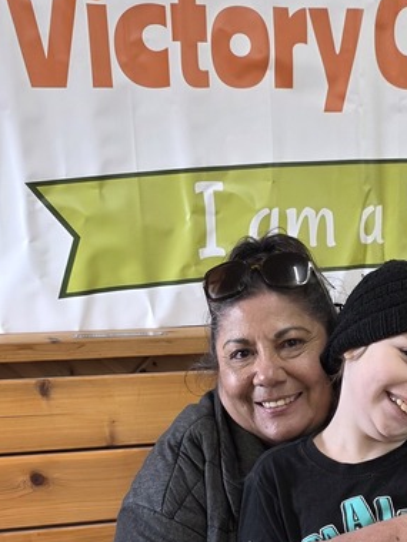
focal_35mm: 62
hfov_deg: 23.3
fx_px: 972
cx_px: 318
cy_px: 412
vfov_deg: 30.6
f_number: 1.7
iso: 125
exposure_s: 1/120
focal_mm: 6.3
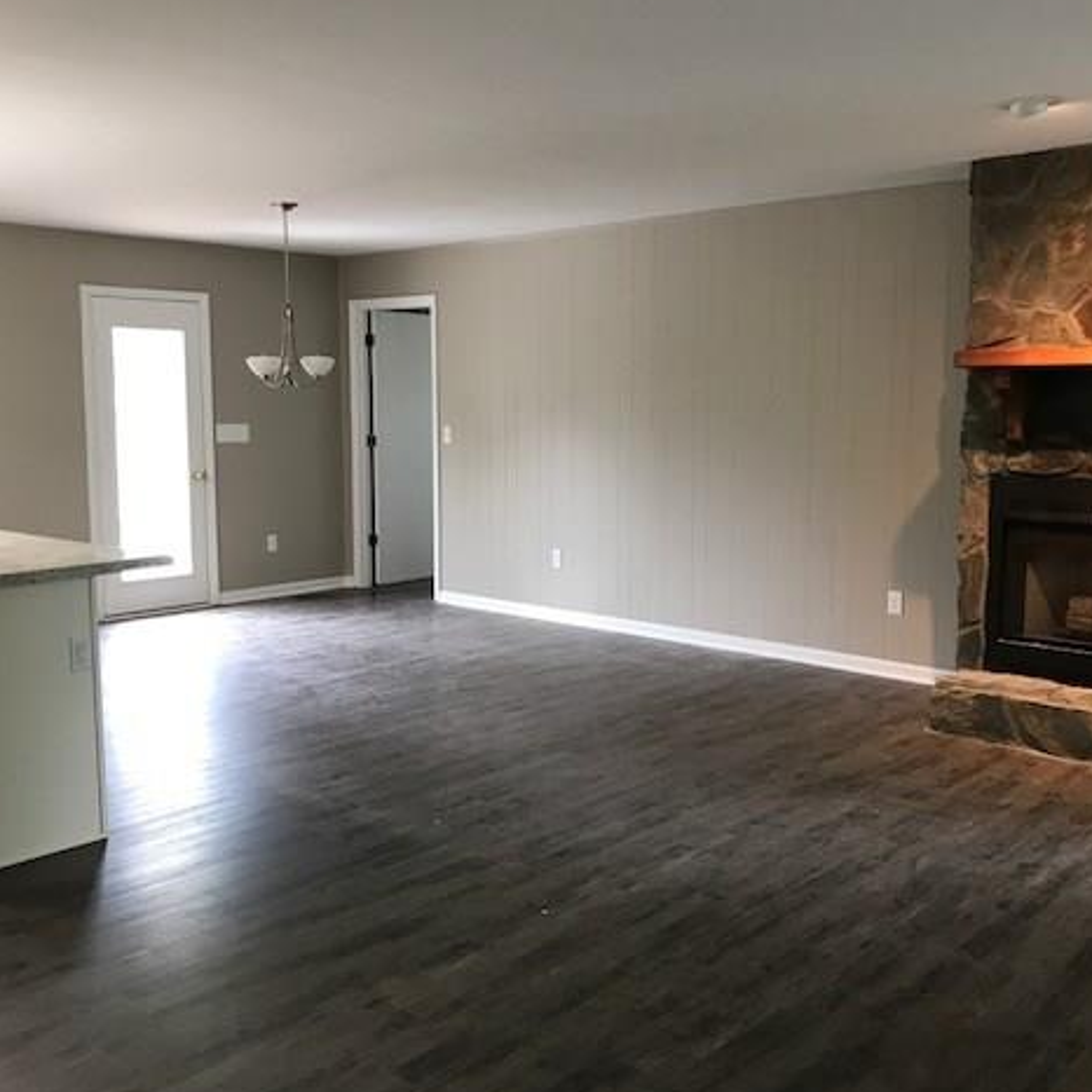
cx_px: 560
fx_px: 1213
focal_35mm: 34
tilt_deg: -7.9
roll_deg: +0.2
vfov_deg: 48.4
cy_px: 562
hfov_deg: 48.4
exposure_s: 1/15
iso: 40
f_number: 1.8
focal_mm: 3.99
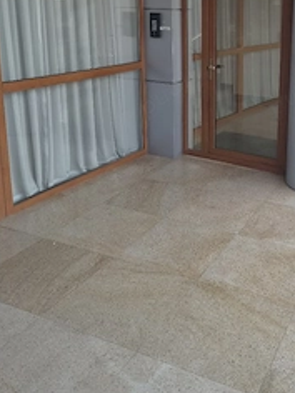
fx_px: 443
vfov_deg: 46.0
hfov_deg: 35.9
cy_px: 95
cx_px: 227
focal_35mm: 39
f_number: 1.8
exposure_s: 1/182
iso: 200
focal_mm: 5.4
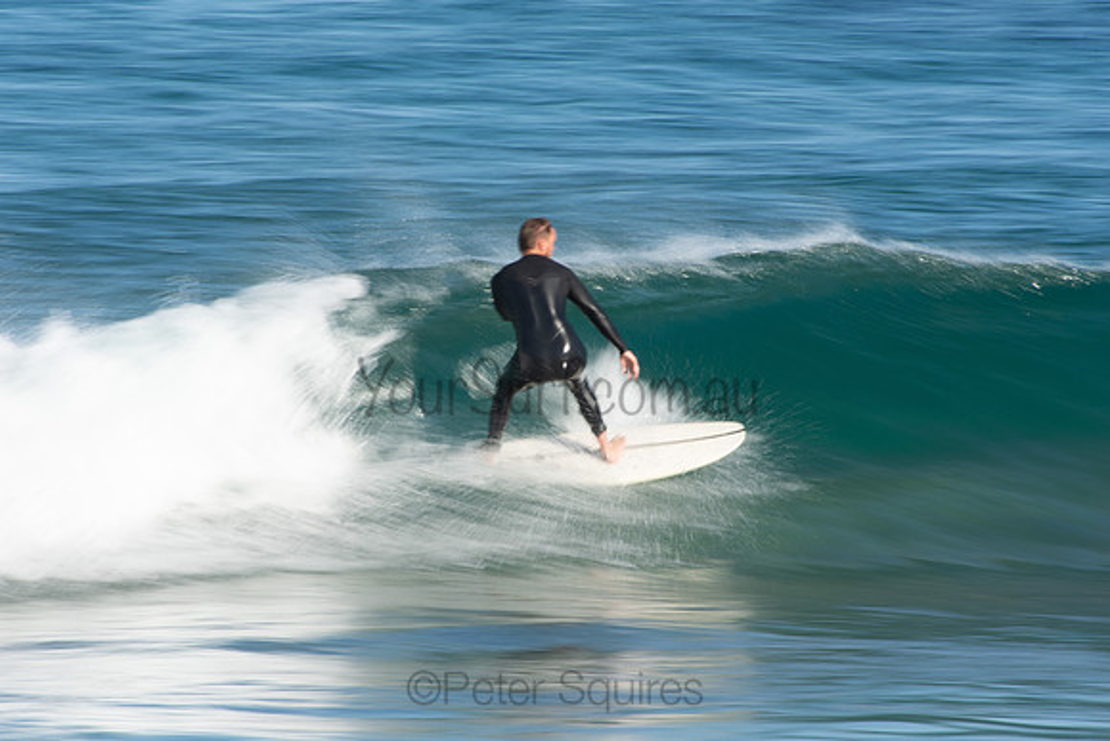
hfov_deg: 3.4
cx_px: 555
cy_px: 370
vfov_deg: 2.3
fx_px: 18503
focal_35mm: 600
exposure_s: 1/25
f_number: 25
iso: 100
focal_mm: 400
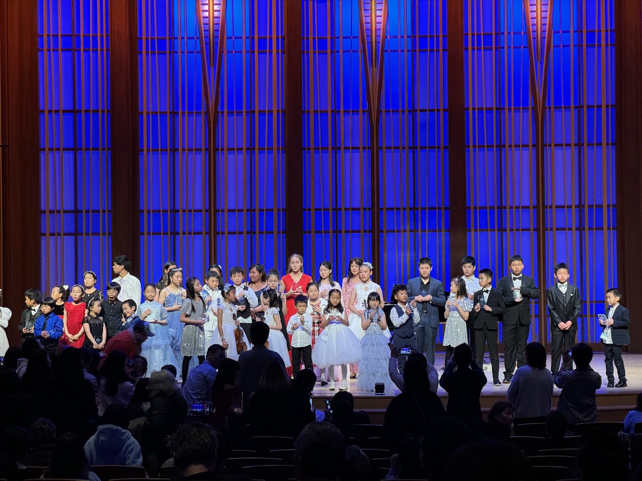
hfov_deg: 25.3
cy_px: 240
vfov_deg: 19.1
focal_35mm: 77
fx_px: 1428
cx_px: 321
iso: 640
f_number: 2.8
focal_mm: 9
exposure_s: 1/44
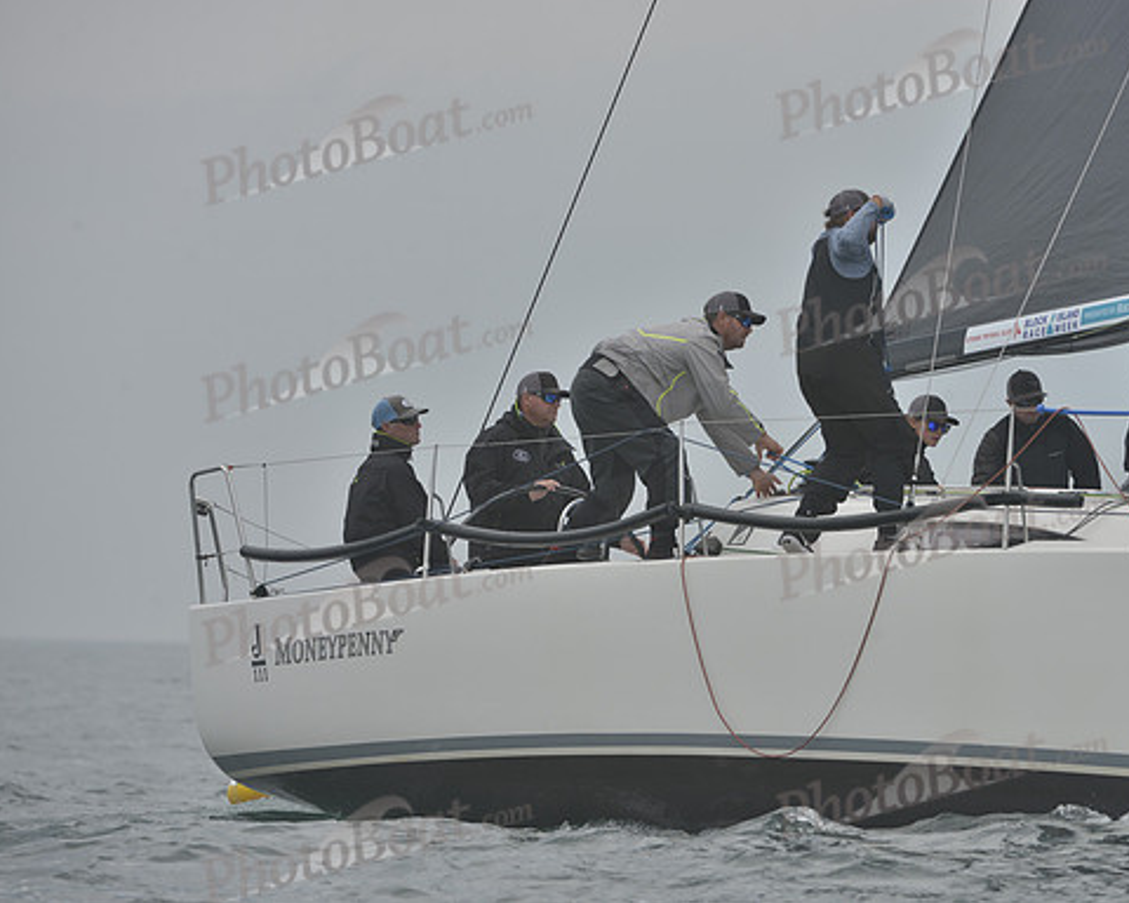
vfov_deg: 4.6
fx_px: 11361
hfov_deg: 5.7
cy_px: 450
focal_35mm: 340
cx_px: 656
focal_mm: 300
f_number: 7.1
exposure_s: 1/800
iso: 280
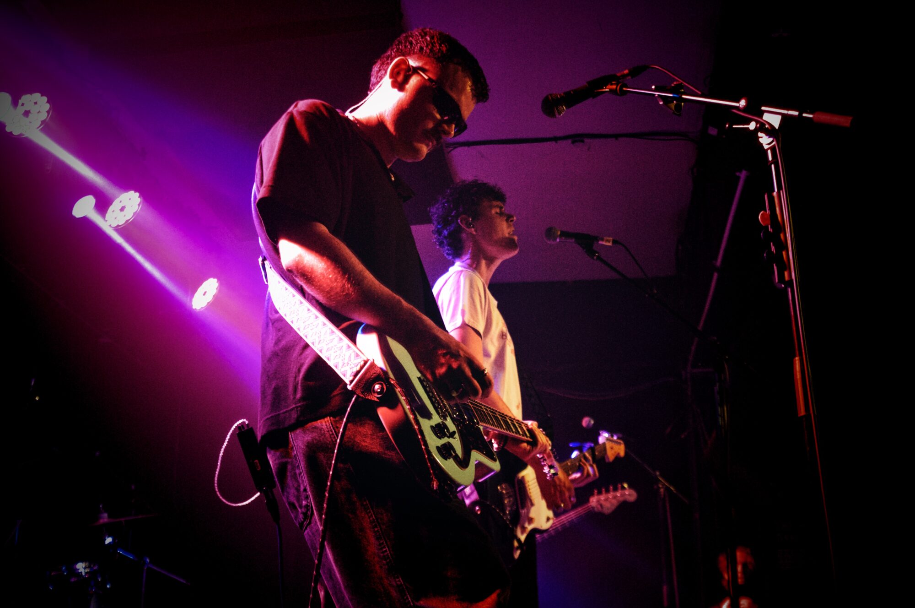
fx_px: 1066
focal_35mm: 42
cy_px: 304
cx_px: 458
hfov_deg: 46.5
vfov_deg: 31.8
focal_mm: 28
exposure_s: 1/60
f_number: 4
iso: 2000
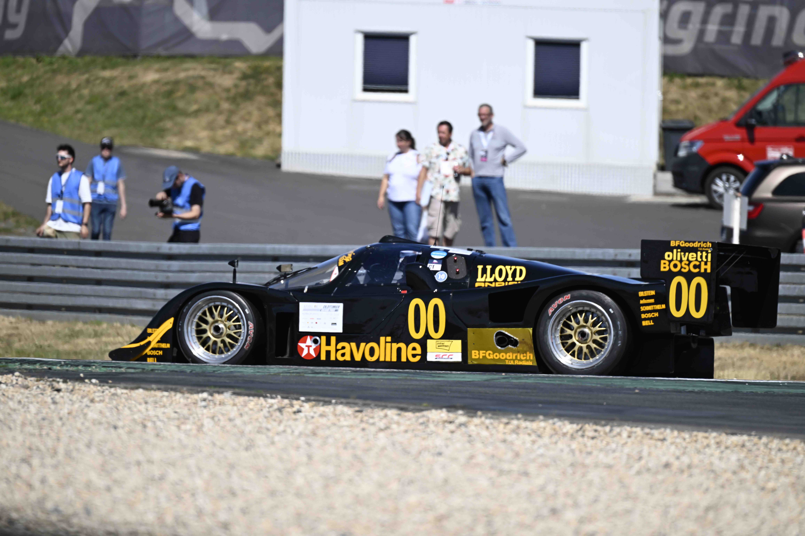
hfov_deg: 5.2
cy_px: 268
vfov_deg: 3.4
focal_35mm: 400
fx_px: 8944
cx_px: 402
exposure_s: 1/2000
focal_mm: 400
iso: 320
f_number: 5.6
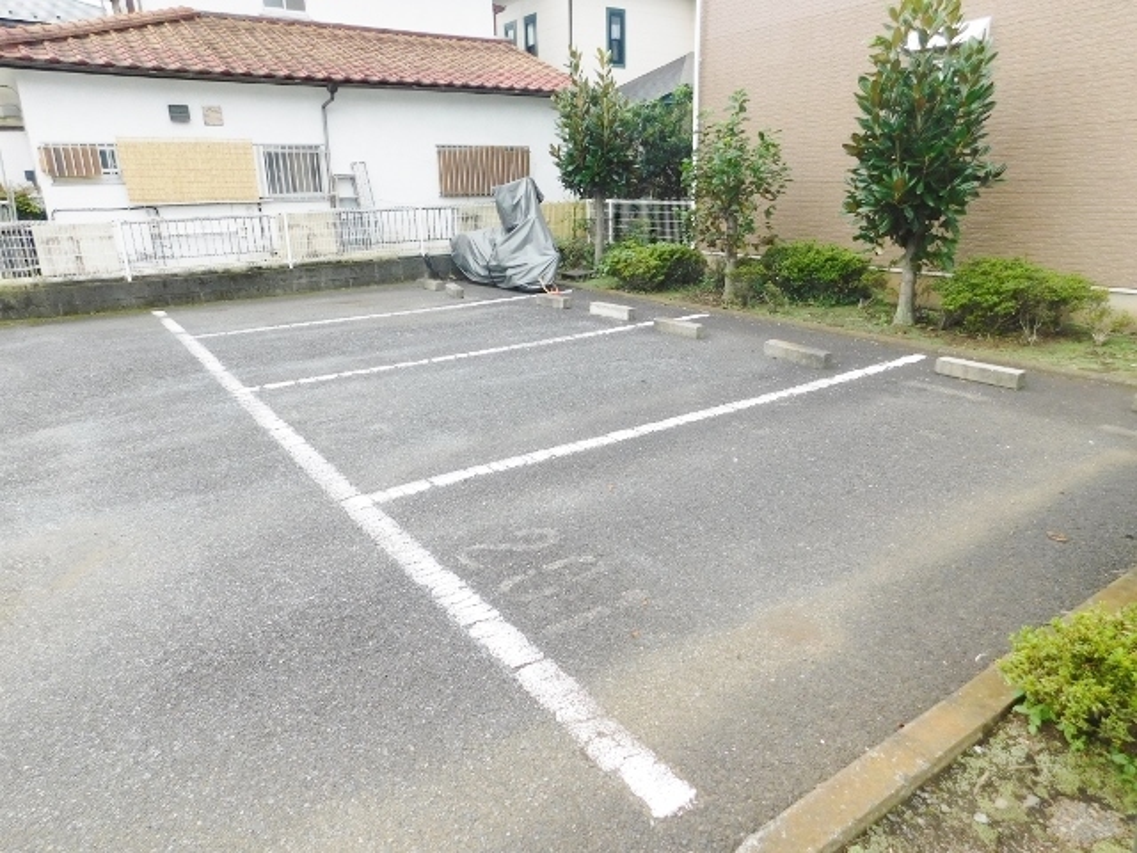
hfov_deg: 73.9
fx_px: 755
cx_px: 568
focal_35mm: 23
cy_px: 426
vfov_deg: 58.9
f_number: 3
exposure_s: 1/320
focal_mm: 4
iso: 125
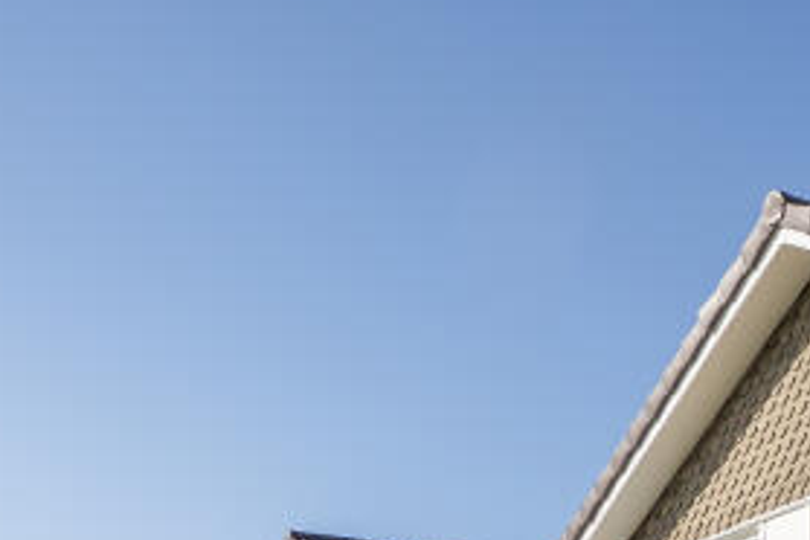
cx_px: 955
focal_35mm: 66
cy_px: 829
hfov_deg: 27.2
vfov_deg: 18.2
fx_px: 1485
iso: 200
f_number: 8
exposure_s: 1/1000
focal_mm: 12
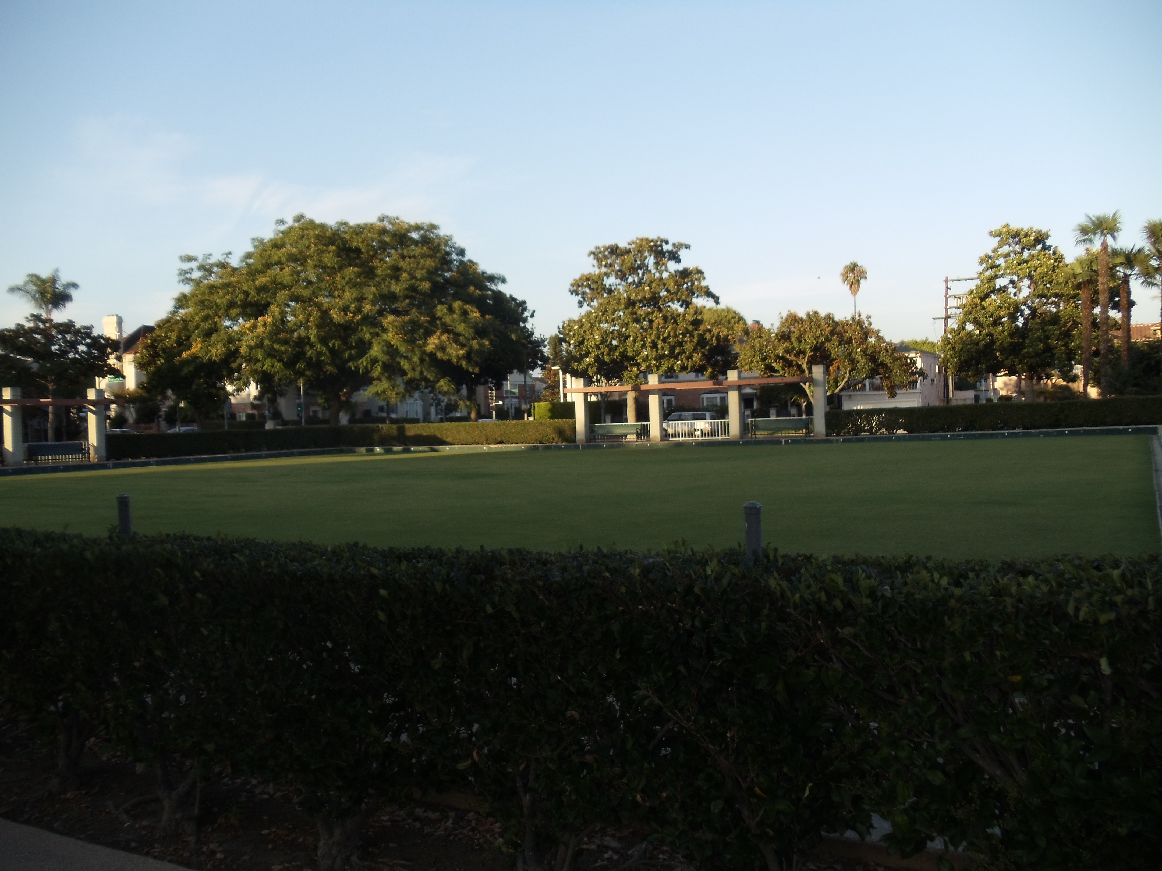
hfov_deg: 42.9
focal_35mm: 44
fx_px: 1477
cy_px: 436
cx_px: 581
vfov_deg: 32.9
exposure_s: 1/125
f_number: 3.5
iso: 80
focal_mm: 6
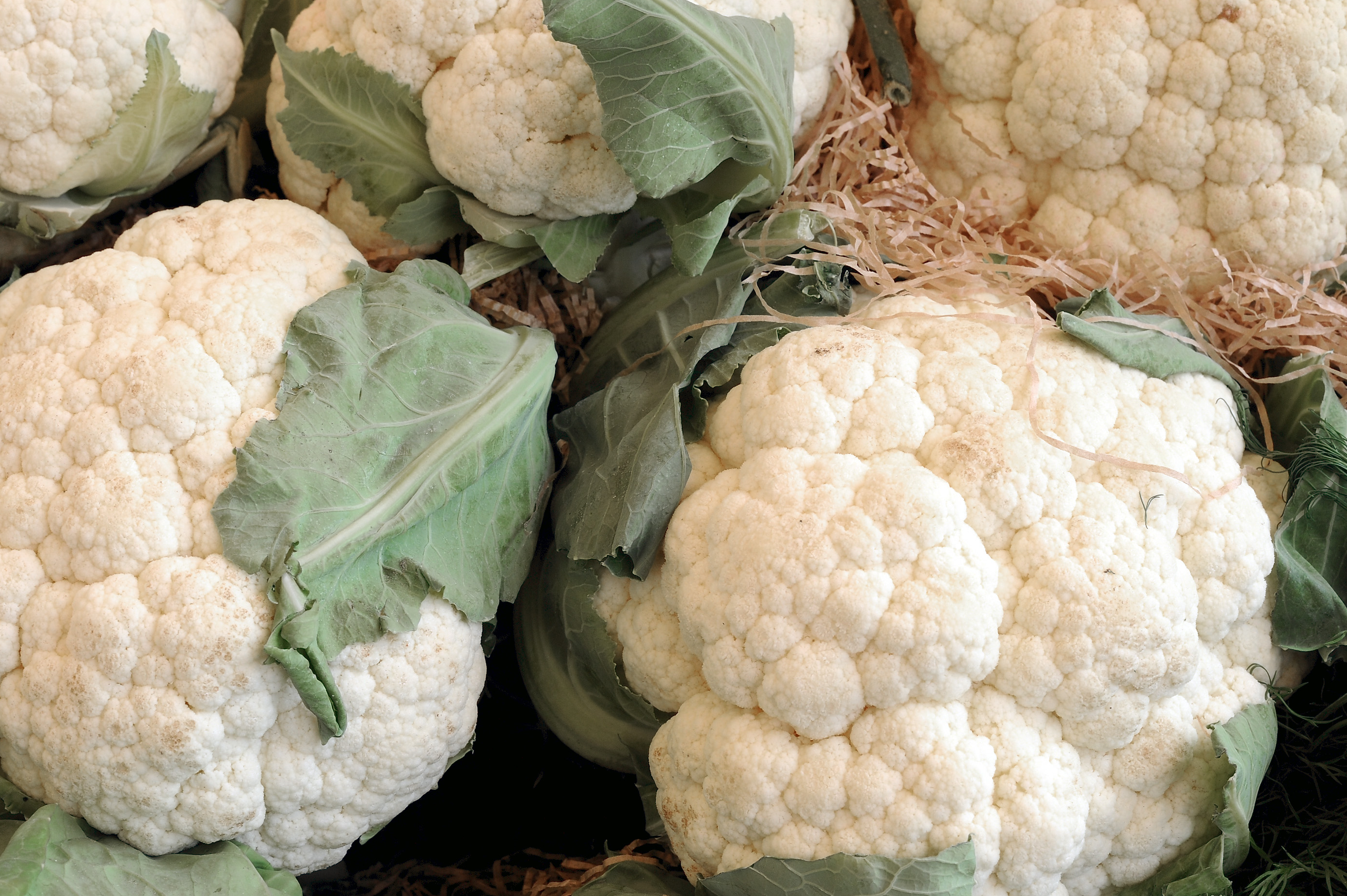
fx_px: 2019
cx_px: 640
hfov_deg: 36.9
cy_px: 473
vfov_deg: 25.0
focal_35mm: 54
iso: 640
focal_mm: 50
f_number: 9
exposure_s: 1/100
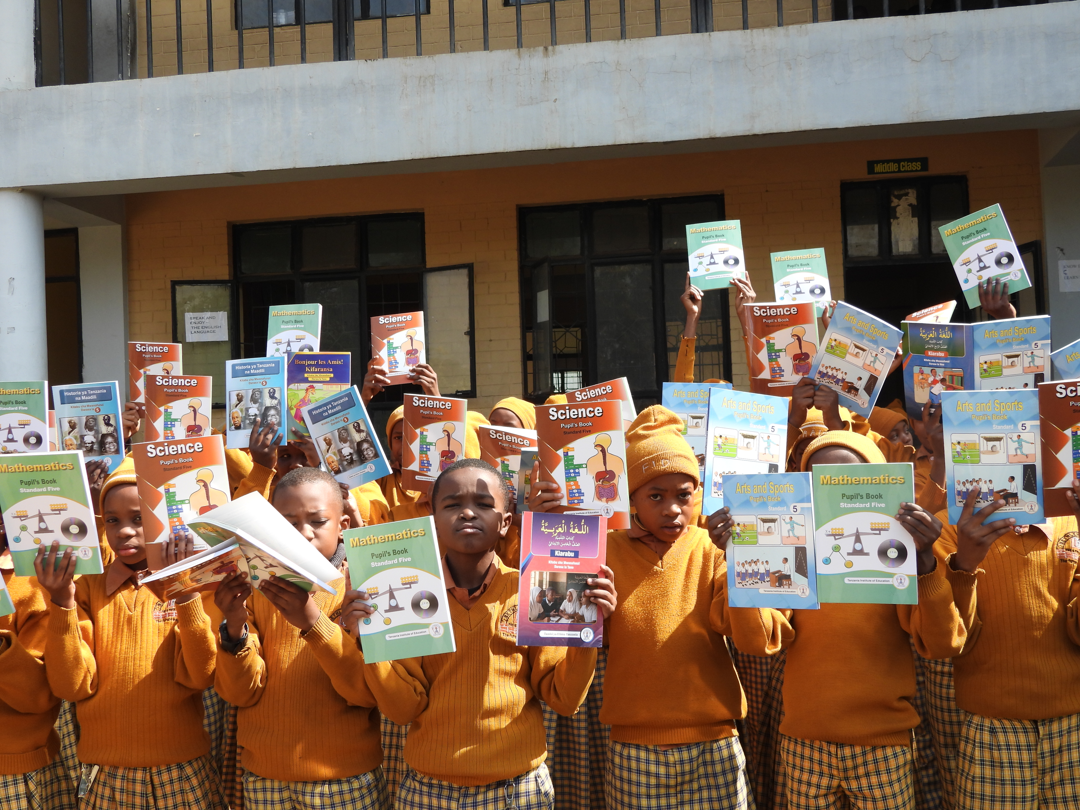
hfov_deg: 43.9
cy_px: 405
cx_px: 540
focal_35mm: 43
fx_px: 1342
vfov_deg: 33.6
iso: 100
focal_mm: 7.7
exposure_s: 1/400
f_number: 3.2
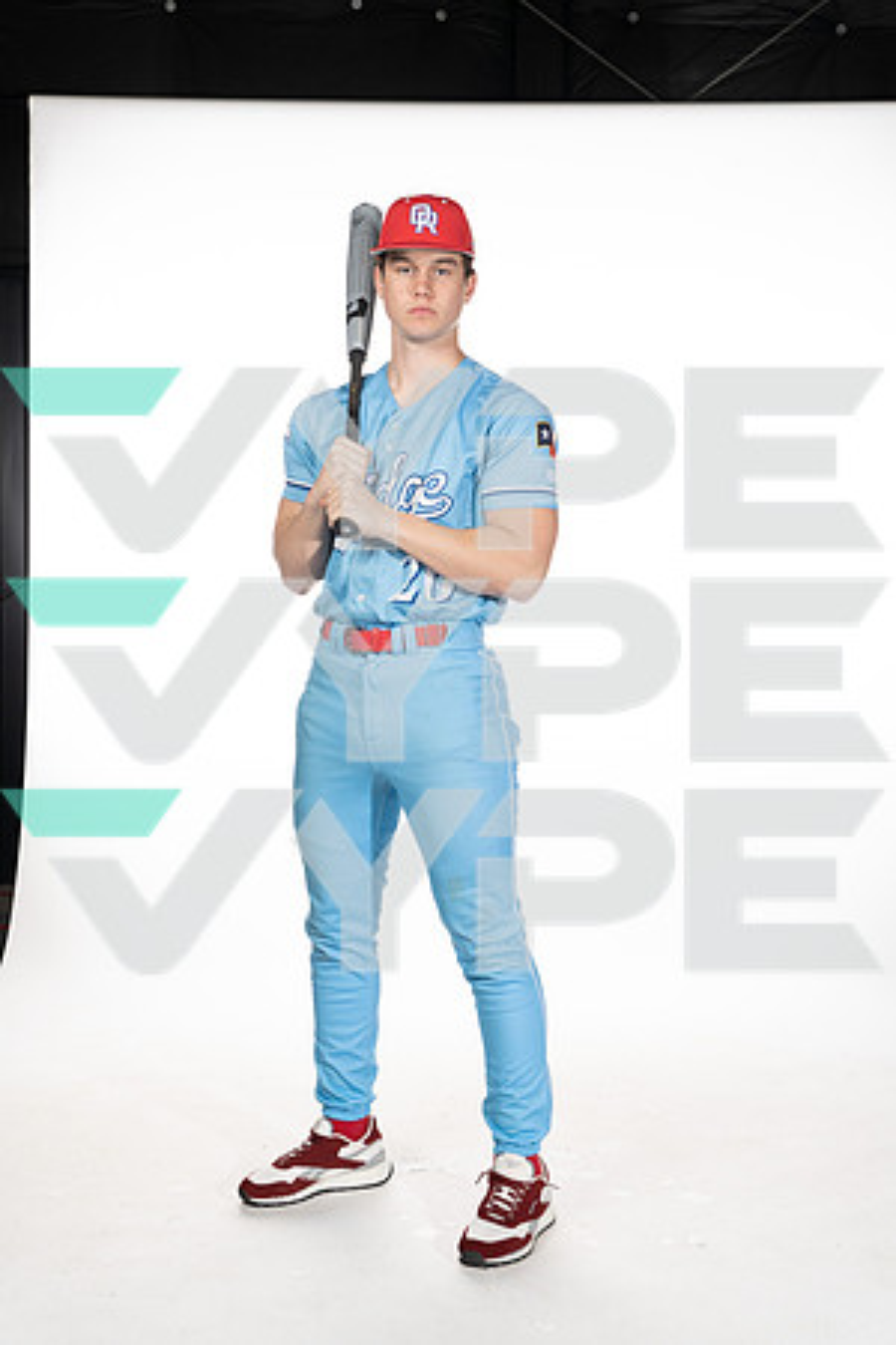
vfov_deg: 40.3
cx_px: 448
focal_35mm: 49
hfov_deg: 27.5
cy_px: 672
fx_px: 1829
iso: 400
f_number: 6.3
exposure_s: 1/250
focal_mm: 49
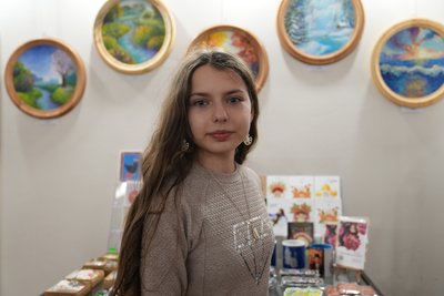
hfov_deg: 60.3
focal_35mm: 31
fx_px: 382
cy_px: 148
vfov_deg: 42.4
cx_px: 222
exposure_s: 1/250
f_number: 2.8
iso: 3200
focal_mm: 31
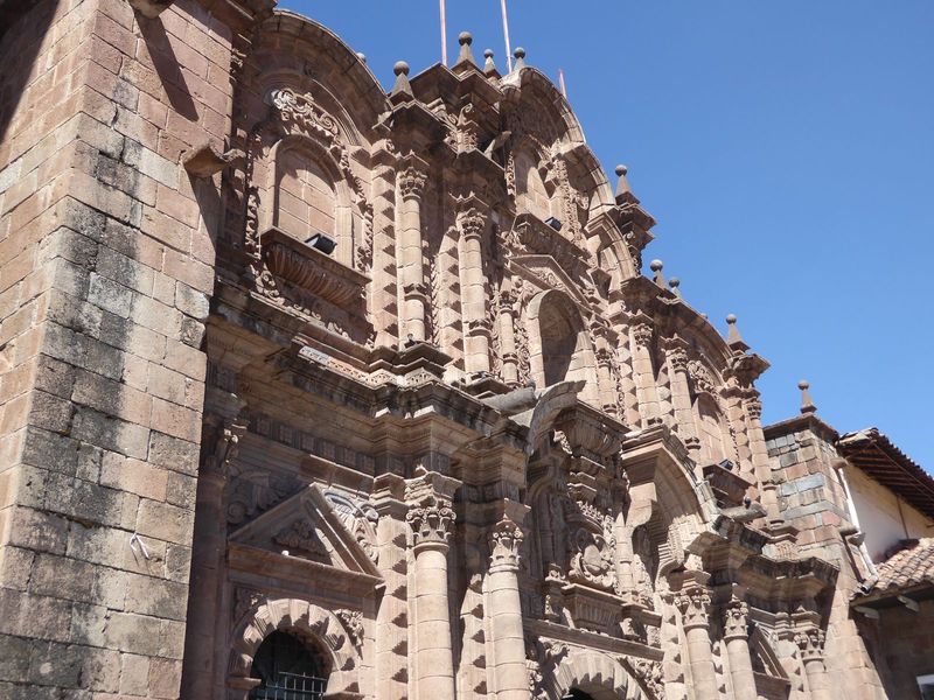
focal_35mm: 39
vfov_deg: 36.8
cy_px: 350
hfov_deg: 47.9
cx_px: 467
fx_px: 1052
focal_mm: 6.7
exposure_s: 1/320
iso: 80
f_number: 3.7
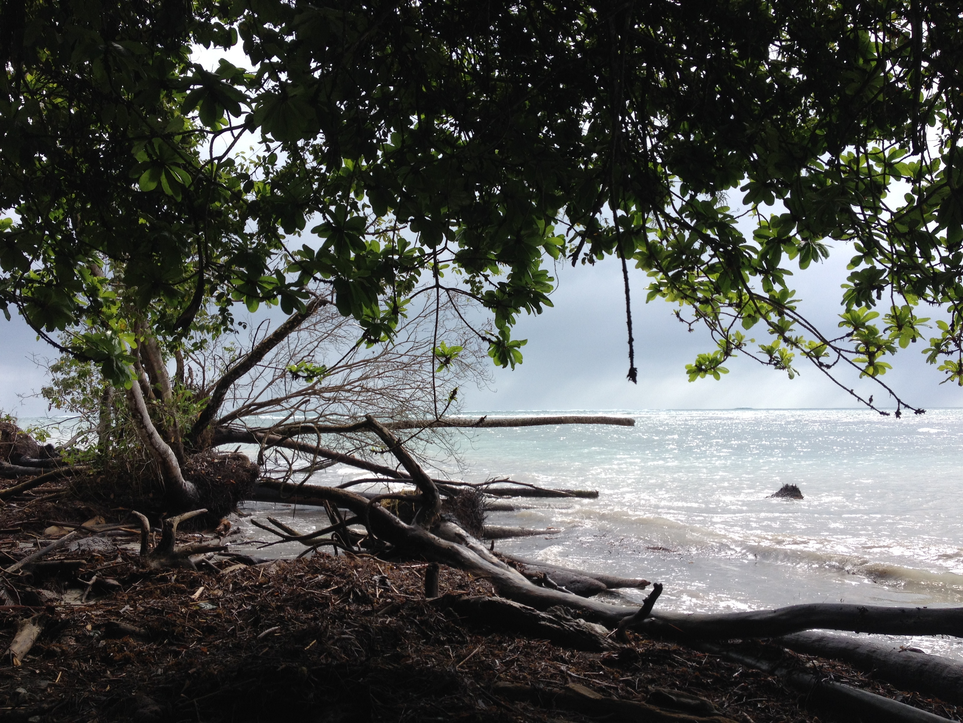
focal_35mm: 35
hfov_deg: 52.6
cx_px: 482
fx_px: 974
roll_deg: +0.7
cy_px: 362
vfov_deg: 40.7
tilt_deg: -1.3
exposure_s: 1/717
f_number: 2.4
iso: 50
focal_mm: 4.28
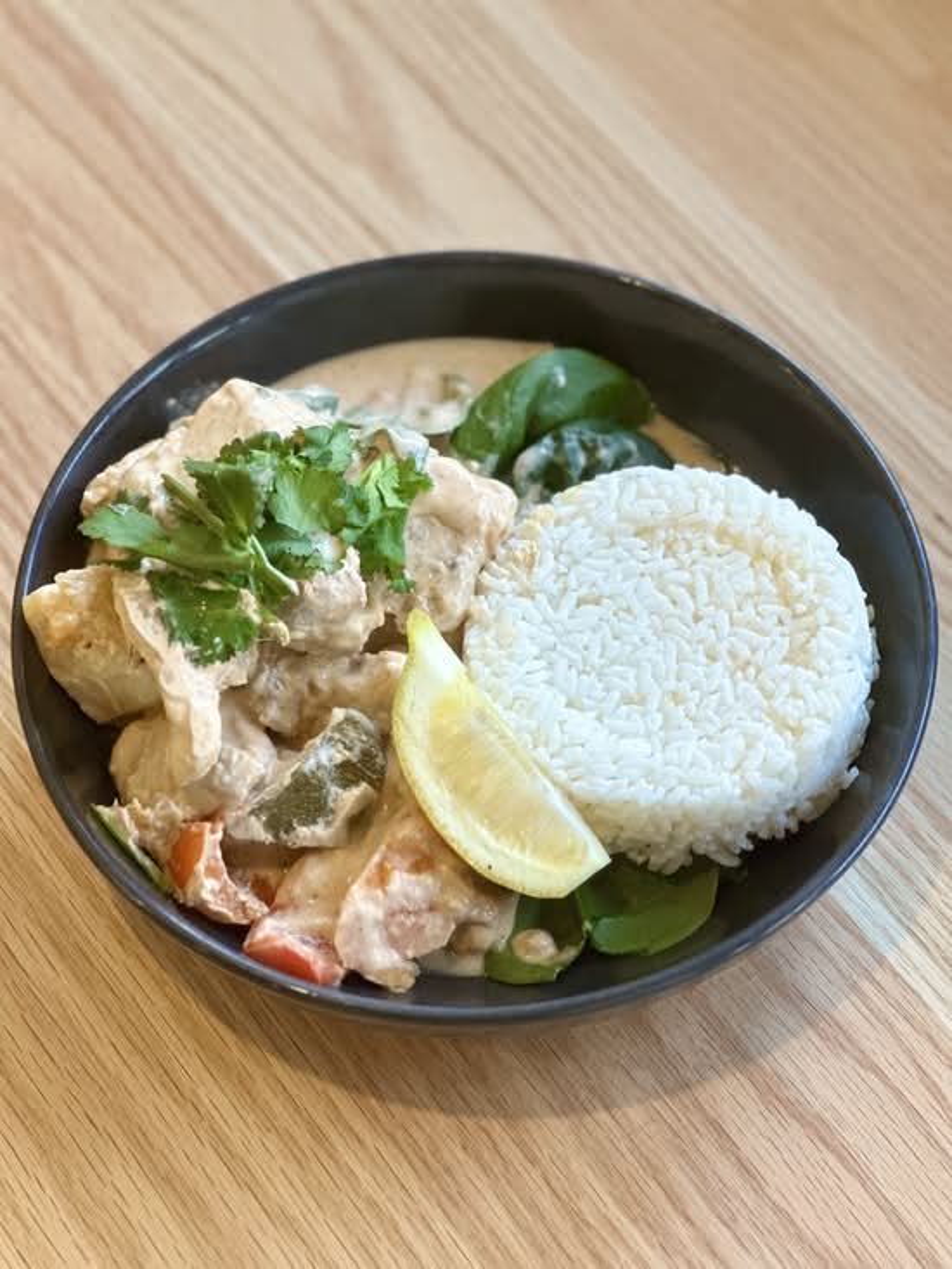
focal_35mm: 77
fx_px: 2823
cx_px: 476
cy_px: 634
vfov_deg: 25.3
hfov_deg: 19.1
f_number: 2.8
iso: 200
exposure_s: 1/100
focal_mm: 9
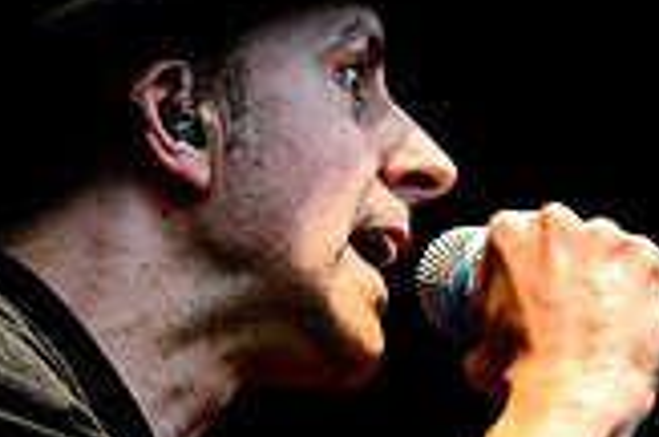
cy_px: 462
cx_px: 154
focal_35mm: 517
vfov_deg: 2.6
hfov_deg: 4.0
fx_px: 9445
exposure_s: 1/100
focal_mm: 120
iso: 1000
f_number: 4.5
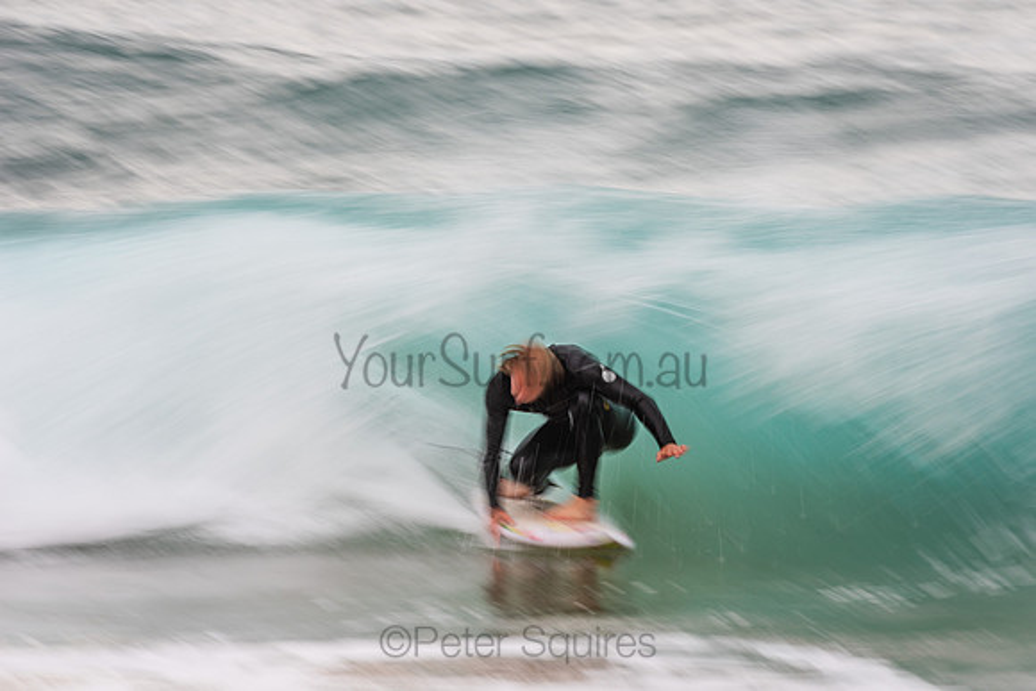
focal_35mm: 500
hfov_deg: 4.1
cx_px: 518
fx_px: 14392
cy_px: 346
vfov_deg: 2.8
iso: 64
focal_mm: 500
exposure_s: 1/20
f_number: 14
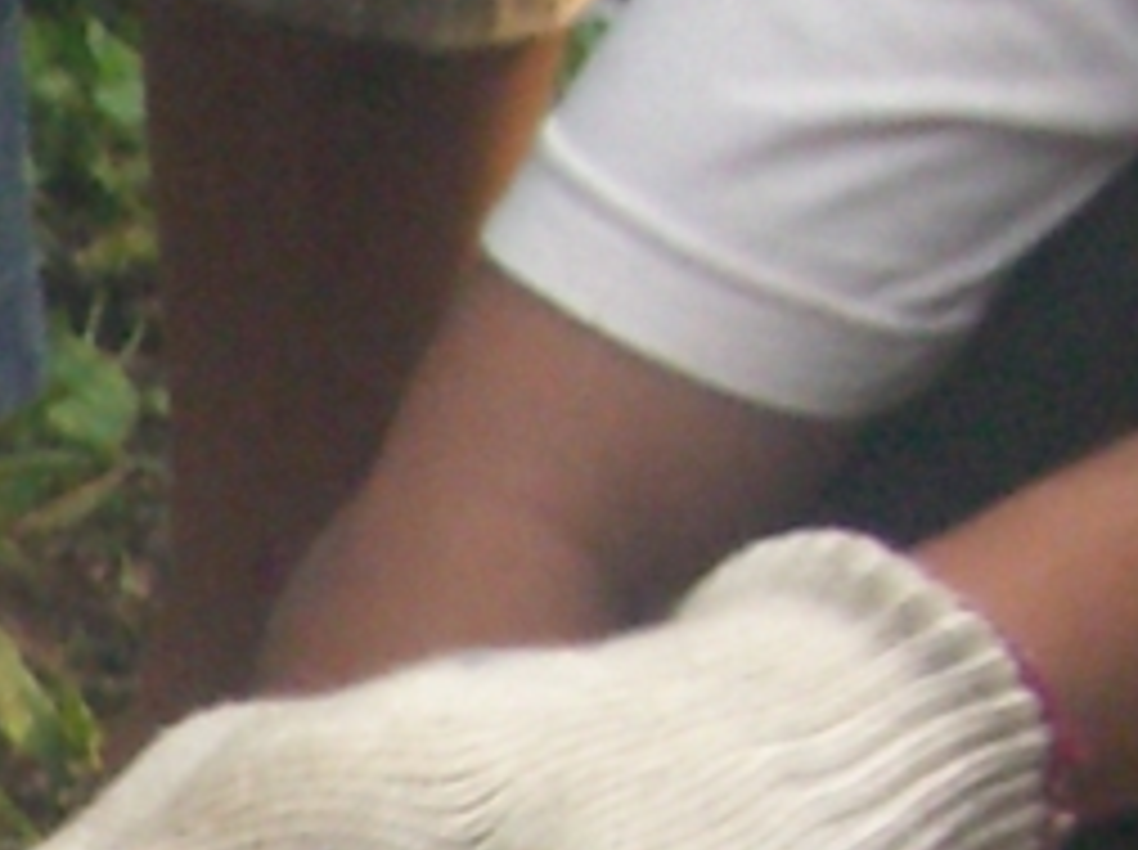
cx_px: -2146
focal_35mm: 418
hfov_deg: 4.6
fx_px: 13722
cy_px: 1970
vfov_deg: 3.5
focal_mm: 10.7
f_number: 3.6
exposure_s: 1/160
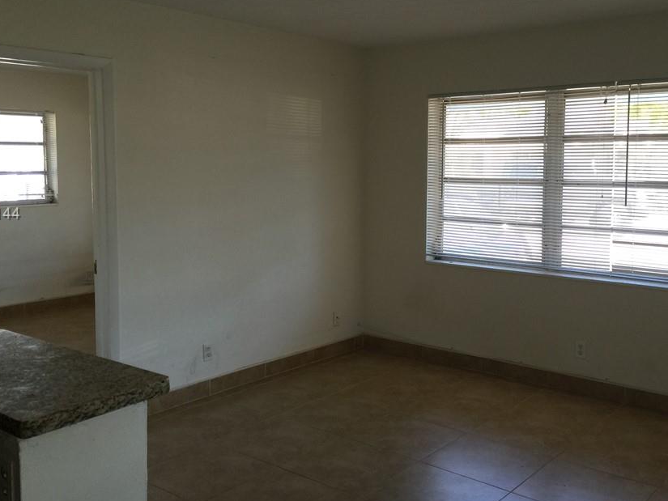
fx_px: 695
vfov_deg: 39.6
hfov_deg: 51.3
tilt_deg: -5.1
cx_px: 351
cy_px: 214
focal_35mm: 36
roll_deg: -1.5
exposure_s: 1/30
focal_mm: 4.15
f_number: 2.2
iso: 32
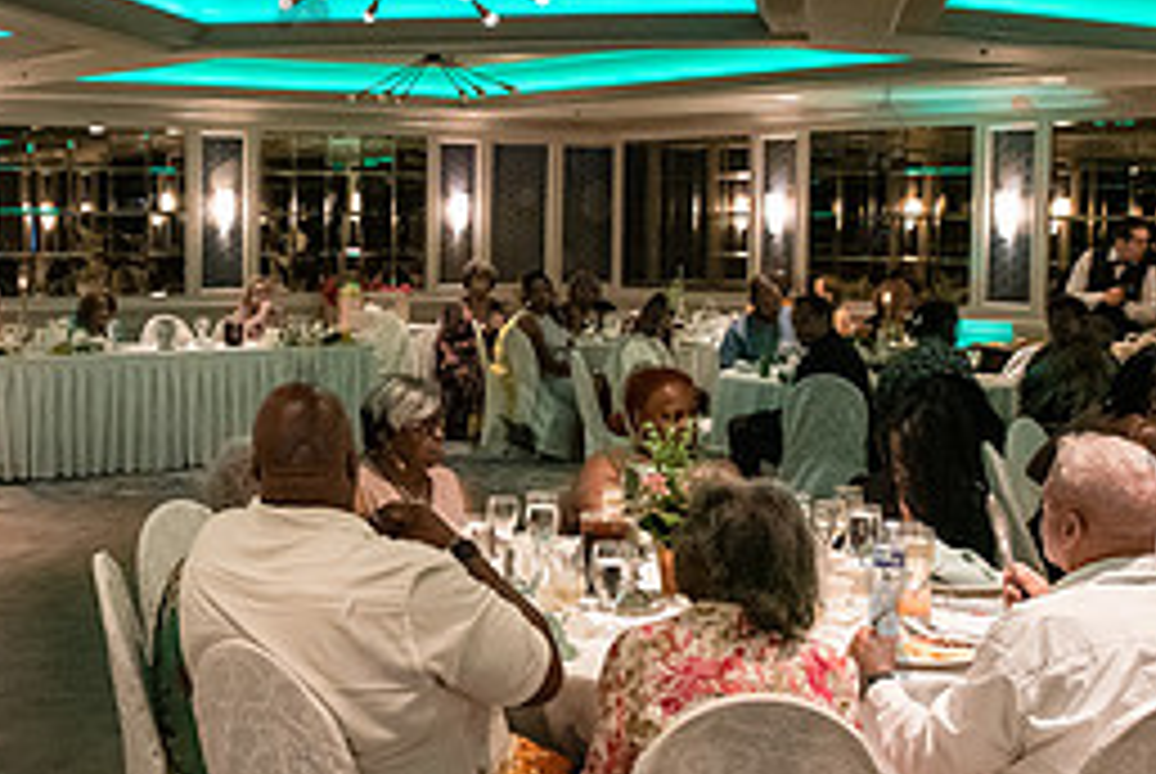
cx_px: 301
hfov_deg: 35.5
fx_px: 1768
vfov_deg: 24.7
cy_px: 385
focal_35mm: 55
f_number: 4
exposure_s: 1/200
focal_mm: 24
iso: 10000
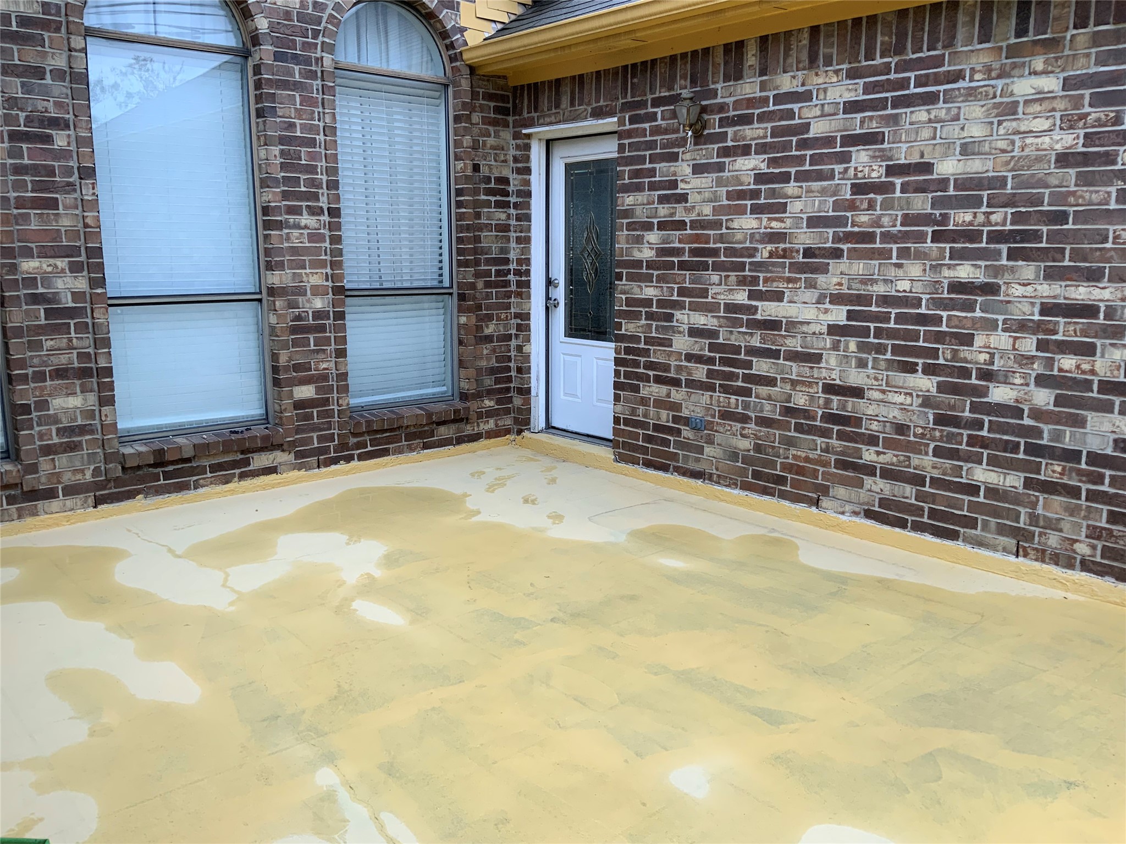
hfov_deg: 61.7
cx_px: 563
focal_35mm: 29
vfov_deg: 48.2
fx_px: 943
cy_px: 422
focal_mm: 3
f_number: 1.8
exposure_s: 1/120
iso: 32
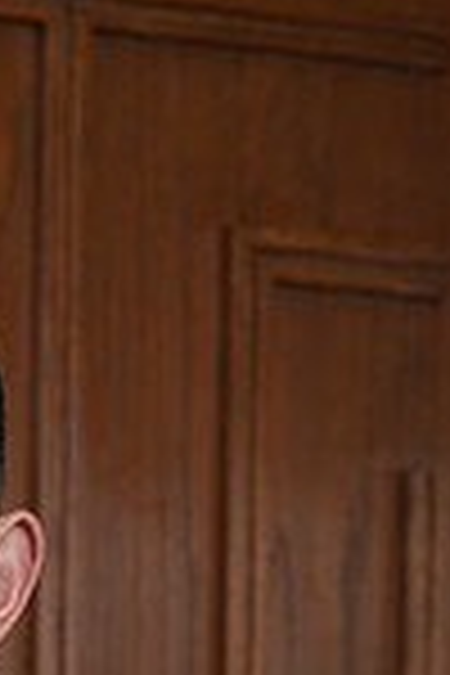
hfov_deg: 4.1
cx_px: -378
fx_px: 6168
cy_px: 1080
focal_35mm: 329
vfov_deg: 6.2
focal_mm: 85
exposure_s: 1/250
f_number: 5.6
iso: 200
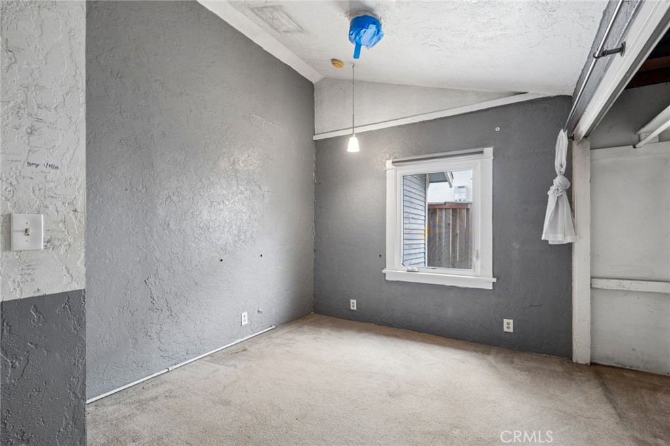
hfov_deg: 96.8
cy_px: 223
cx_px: 335
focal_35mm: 16
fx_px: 298
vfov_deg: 73.7
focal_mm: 16
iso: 200
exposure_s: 1/8
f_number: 7.1
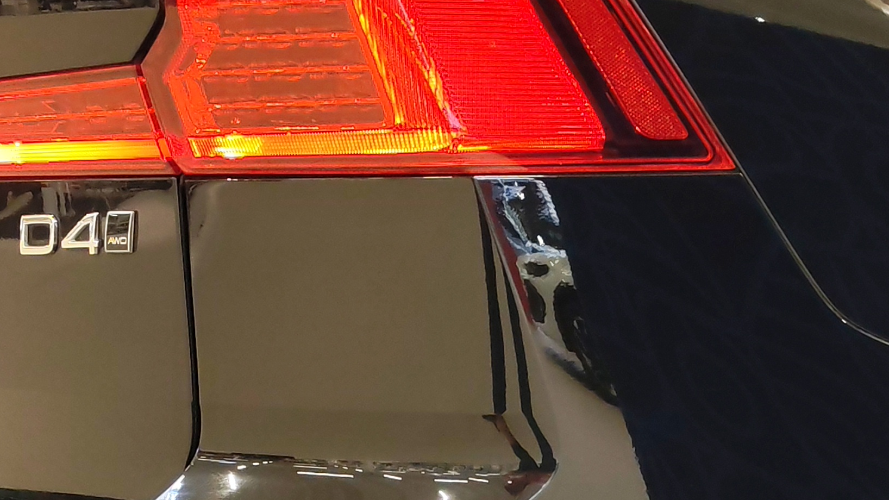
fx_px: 2121
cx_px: 497
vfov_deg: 13.0
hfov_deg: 23.7
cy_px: 666
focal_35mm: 90
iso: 640
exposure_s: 1/100
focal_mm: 6.12
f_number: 1.9
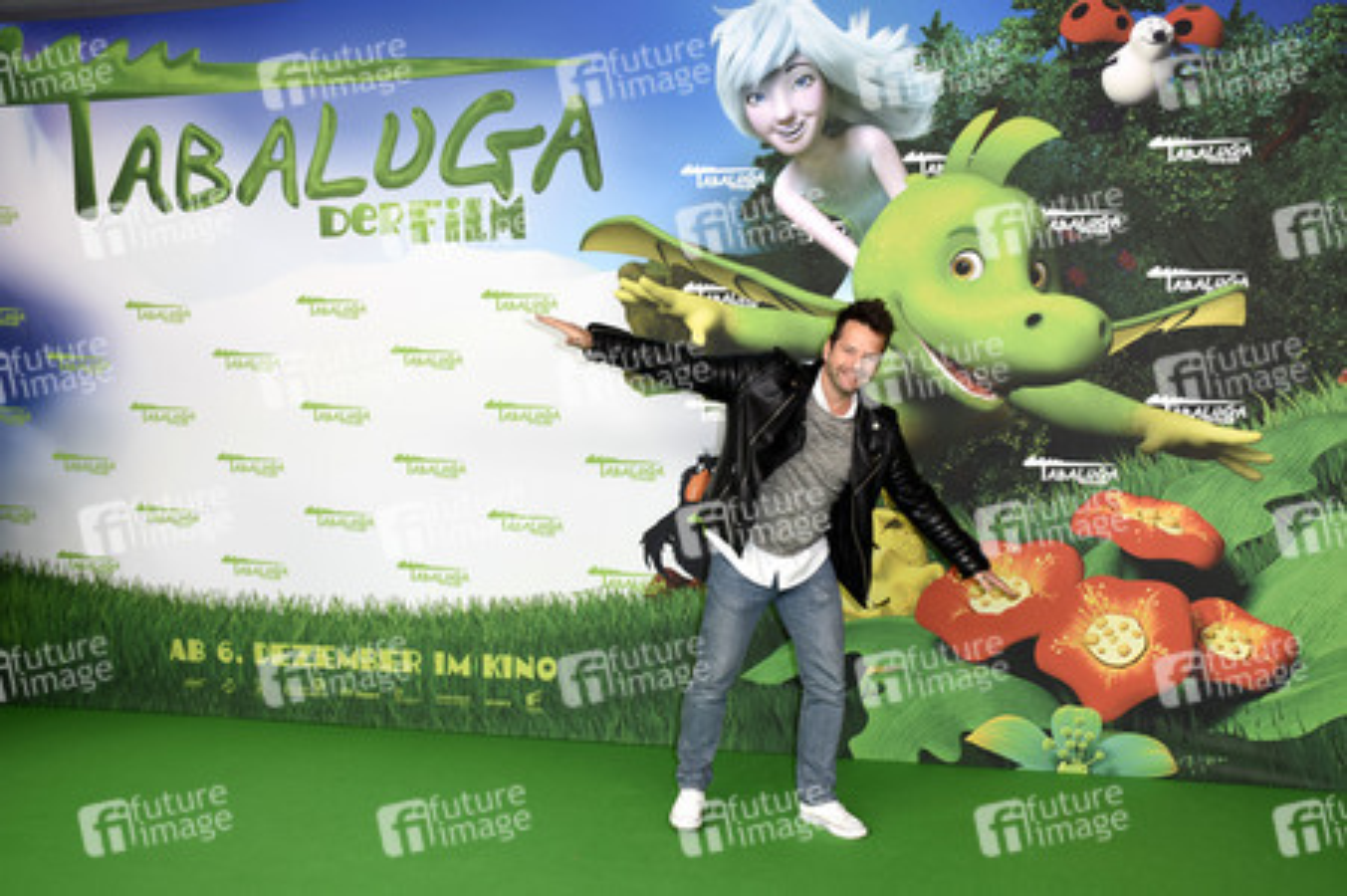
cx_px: 674
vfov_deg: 36.8
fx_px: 1346
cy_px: 448
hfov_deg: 53.2
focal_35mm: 36
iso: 500
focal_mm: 24
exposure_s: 1/125
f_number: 5.6
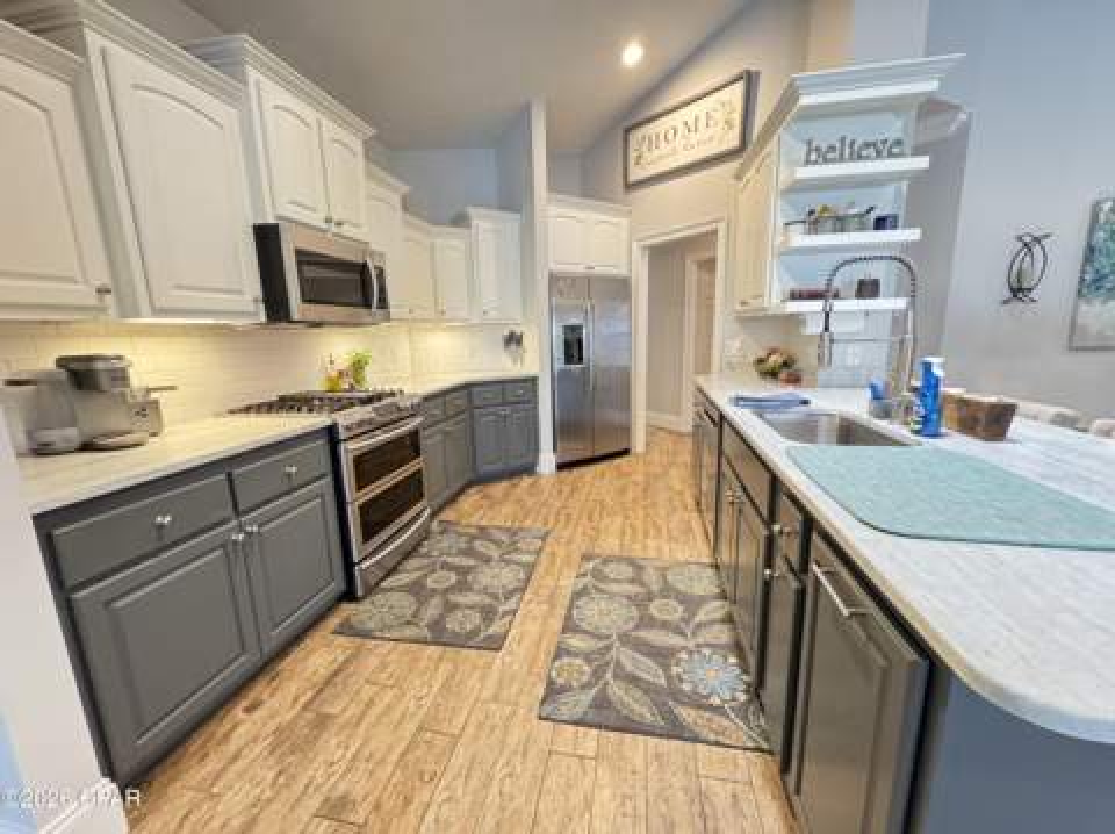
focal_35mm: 14
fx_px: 450
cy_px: 417
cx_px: 558
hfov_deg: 102.1
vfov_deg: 85.6
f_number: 2.2
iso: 1000
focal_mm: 2.22
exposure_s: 1/60
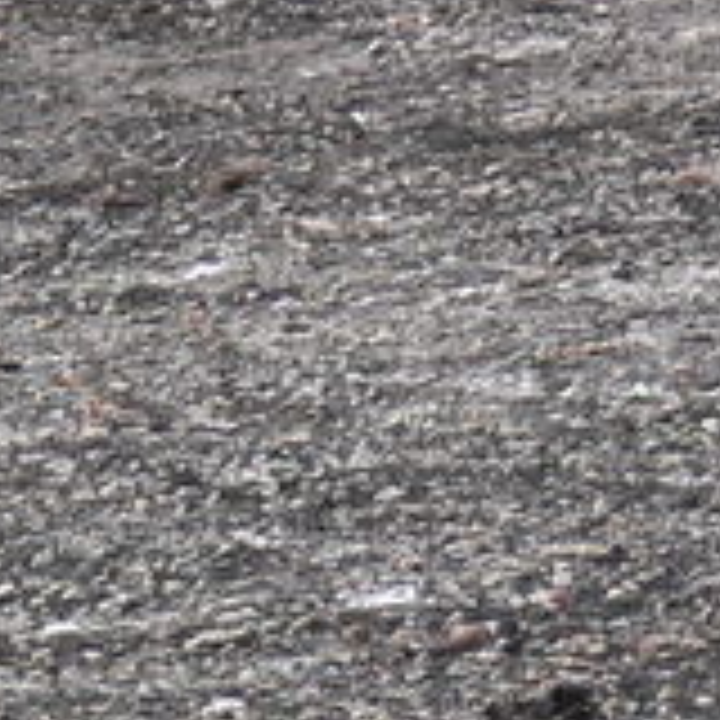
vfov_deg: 1.2
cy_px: -266
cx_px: -184
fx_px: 35157
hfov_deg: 1.2
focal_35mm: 1494
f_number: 5.6
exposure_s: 1/160
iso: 80
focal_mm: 56.3
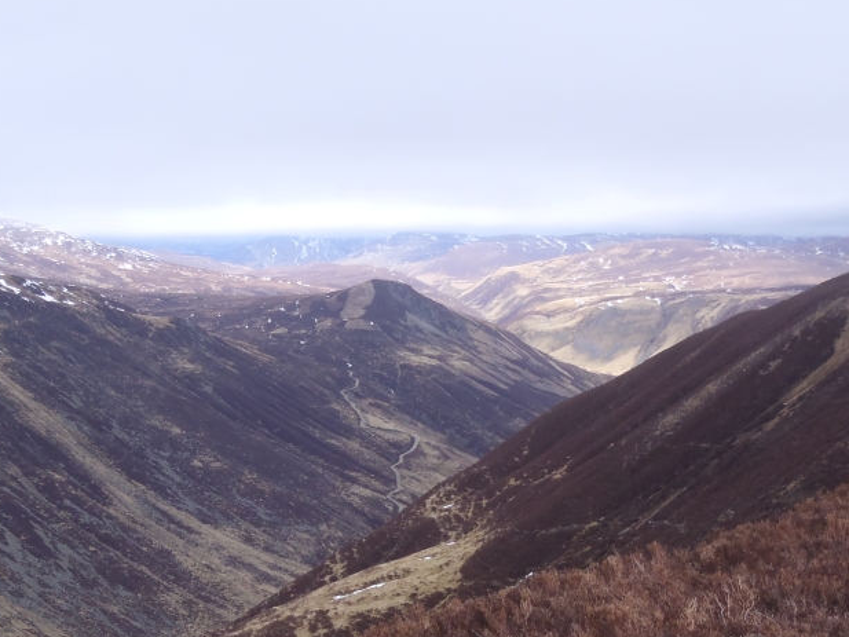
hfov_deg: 26.5
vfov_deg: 20.1
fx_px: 1791
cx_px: 288
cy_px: 422
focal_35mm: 73
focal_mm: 7.57
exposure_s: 1/160
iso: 80
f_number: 5
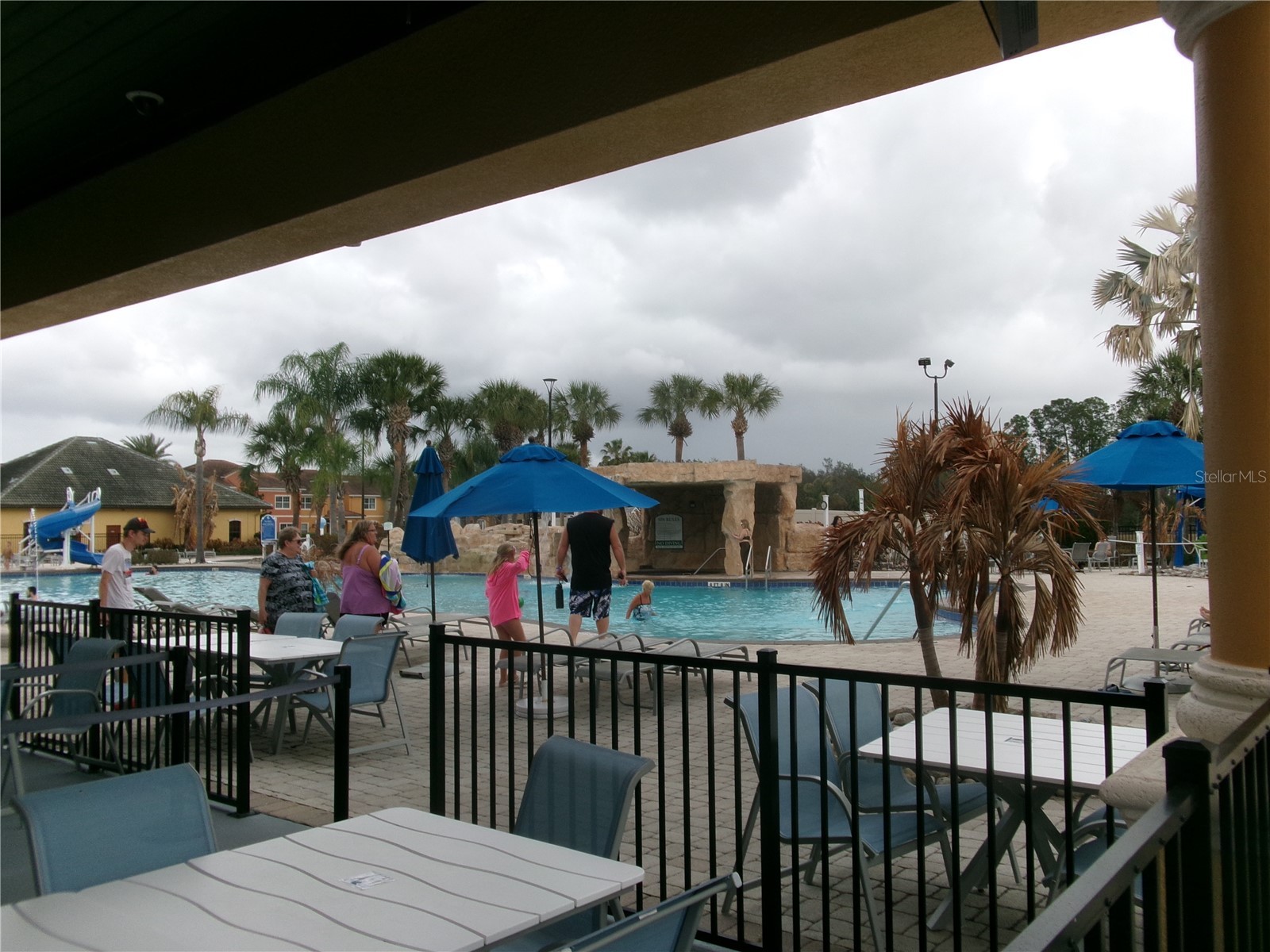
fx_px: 1027
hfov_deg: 63.4
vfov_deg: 49.7
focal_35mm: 28
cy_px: 476
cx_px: 635
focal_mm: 5.1
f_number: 10.8
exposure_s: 1/85
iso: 100
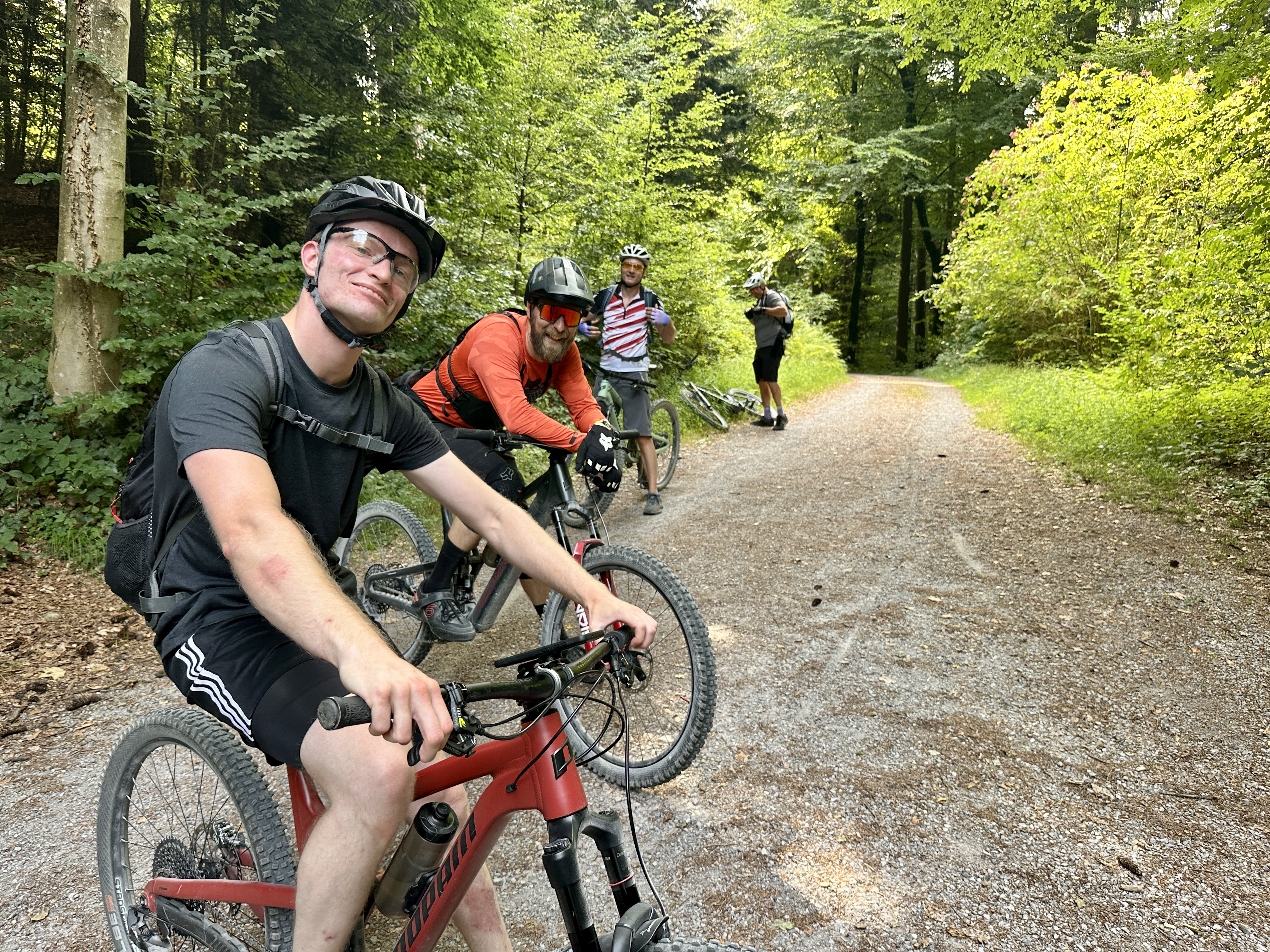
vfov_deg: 56.8
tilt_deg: -7.3
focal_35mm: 24
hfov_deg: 71.6
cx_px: 635
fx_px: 881
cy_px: 476
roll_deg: -0.6
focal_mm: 6.86
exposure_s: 1/121
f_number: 1.78
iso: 100
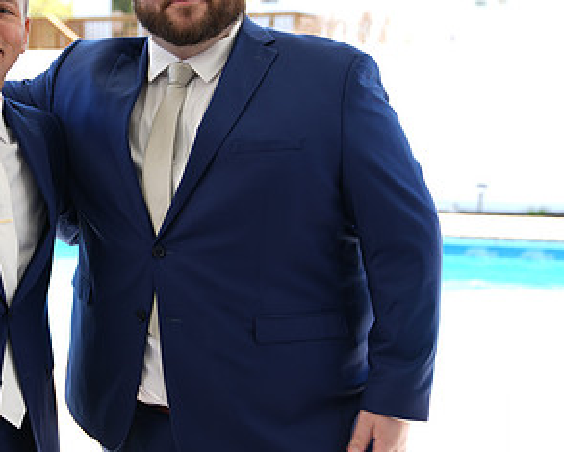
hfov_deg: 28.3
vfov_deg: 23.5
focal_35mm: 65
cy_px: 182
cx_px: 94
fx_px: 1086
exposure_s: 1/100
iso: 50
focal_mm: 35
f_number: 2.8
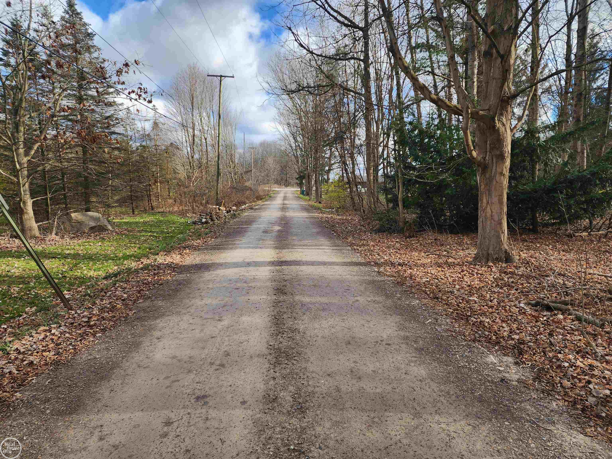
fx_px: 407
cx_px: 306
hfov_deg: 73.9
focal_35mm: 23
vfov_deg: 58.9
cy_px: 230
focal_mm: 6.4
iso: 12
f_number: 1.8
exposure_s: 1/380
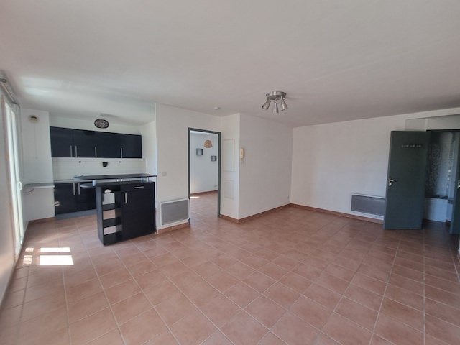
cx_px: 230
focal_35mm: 13
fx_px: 173
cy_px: 172
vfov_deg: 89.9
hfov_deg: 106.2
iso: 50
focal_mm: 2.2
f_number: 2.2
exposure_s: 1/50
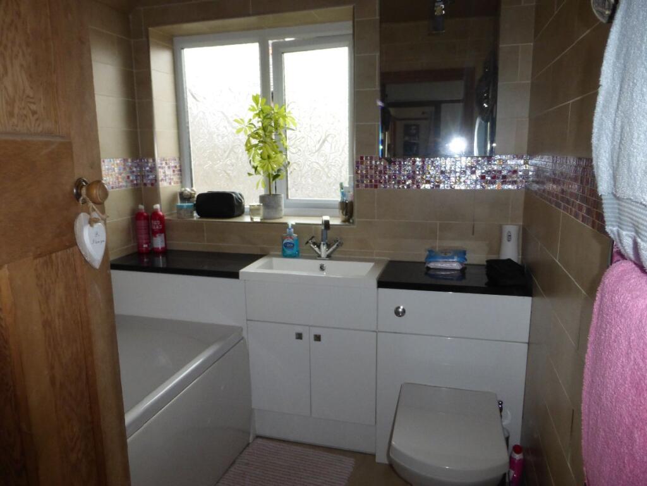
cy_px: 243
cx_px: 324
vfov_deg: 56.8
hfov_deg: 71.6
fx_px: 449
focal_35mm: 24
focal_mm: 4.3
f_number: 3.3
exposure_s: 1/60
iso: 250
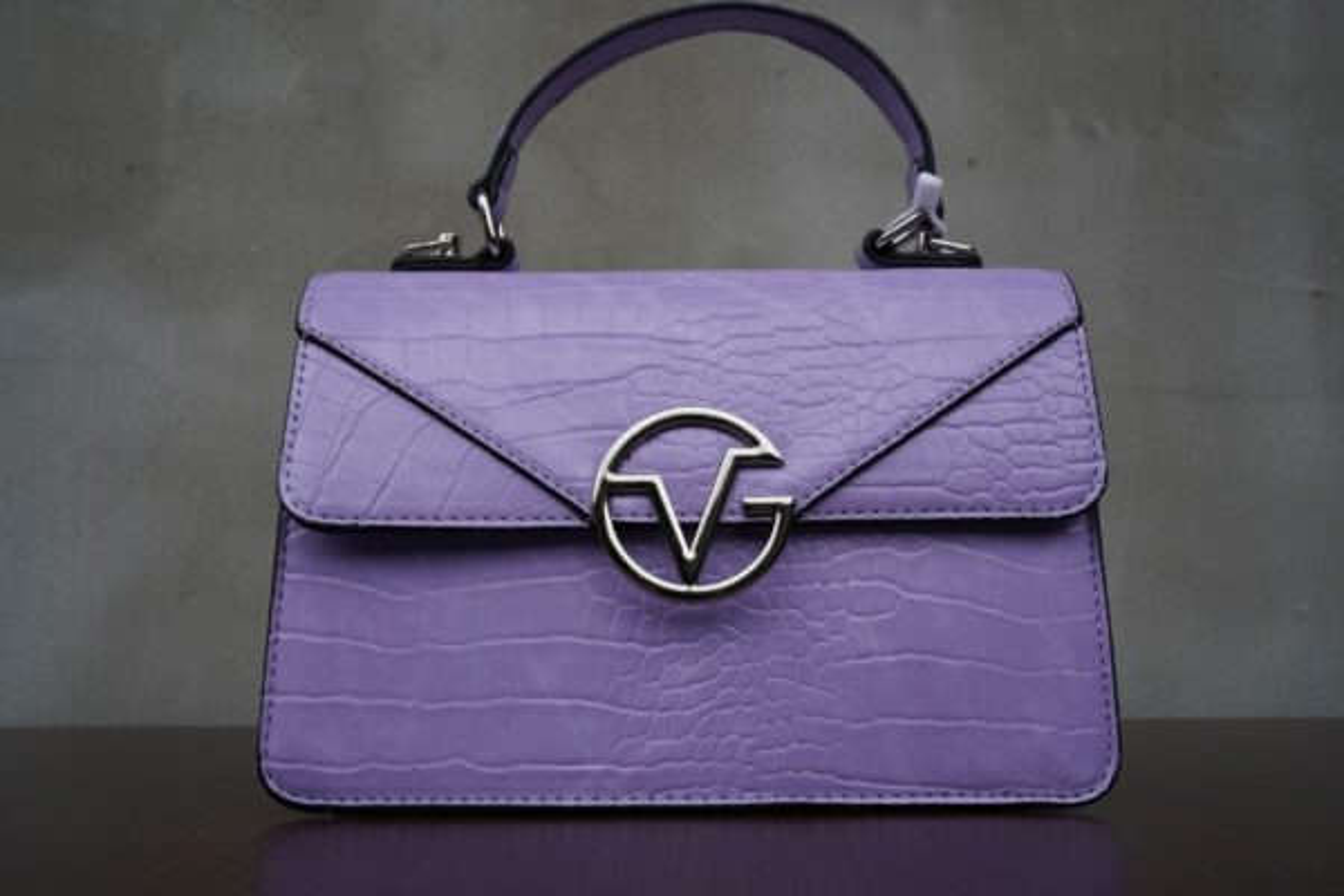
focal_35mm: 35
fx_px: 1307
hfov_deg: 54.4
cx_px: 672
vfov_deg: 37.9
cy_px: 448
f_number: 8
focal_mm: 35
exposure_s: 1/250
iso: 320
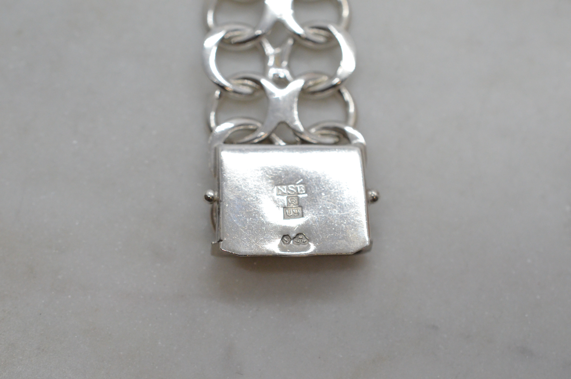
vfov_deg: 22.5
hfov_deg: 33.5
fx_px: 950
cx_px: 286
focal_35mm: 60
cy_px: 190
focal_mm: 40
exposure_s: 1/1250
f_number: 6.3
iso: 2500
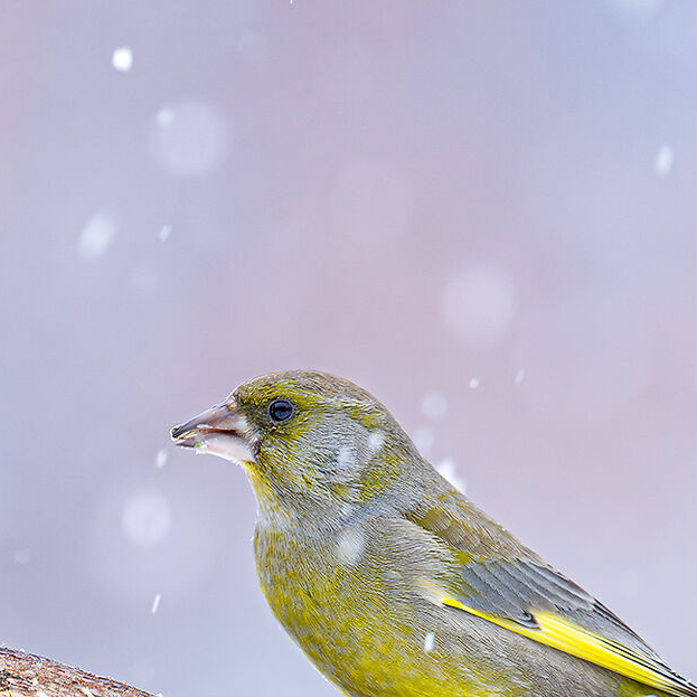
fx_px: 29820
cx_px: -365
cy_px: 286
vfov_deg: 1.3
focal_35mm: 1309
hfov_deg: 1.3
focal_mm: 400
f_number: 5.6
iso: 1600
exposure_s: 1/250
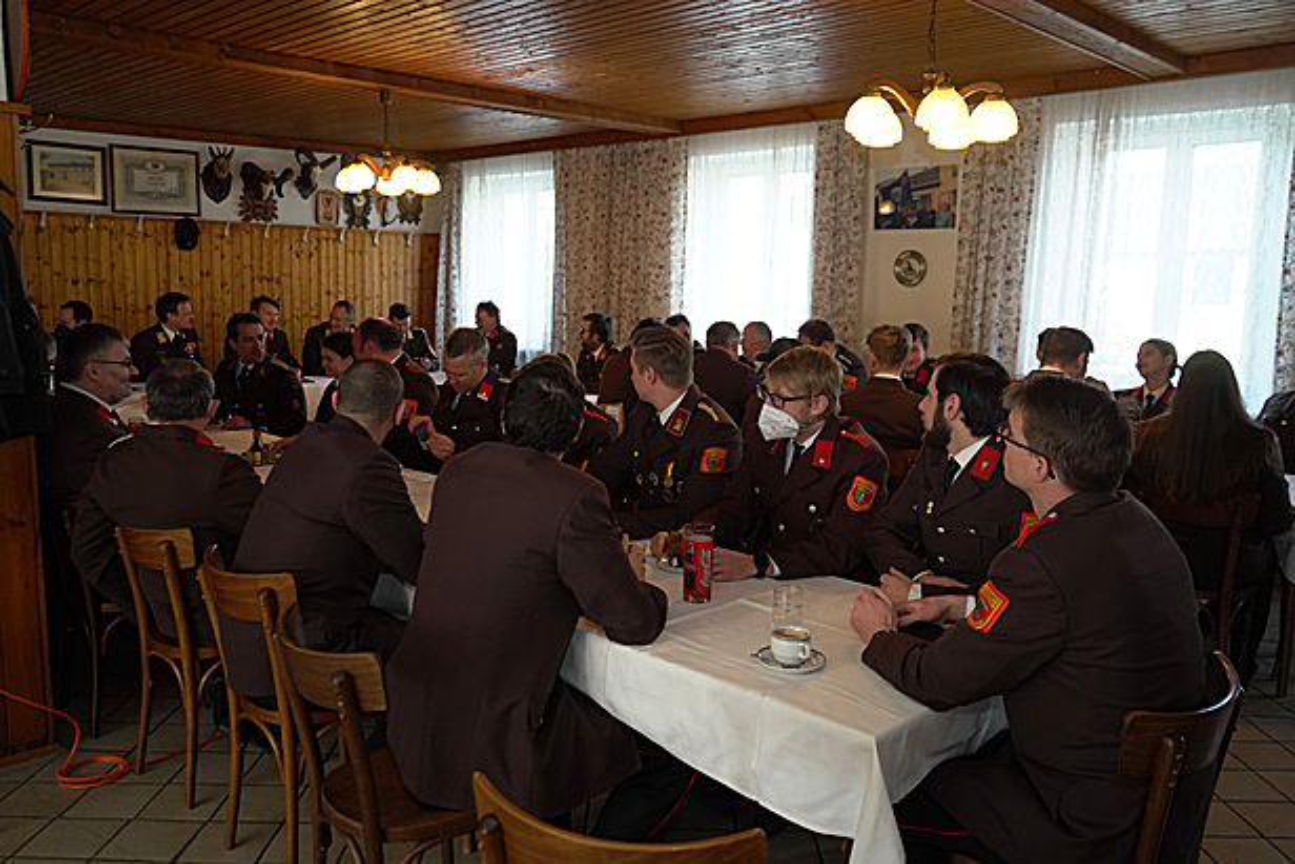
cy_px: 432
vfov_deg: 46.4
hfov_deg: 65.5
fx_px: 1007
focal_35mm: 28
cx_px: 648
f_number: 3.5
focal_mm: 28
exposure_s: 1/1000
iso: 4000
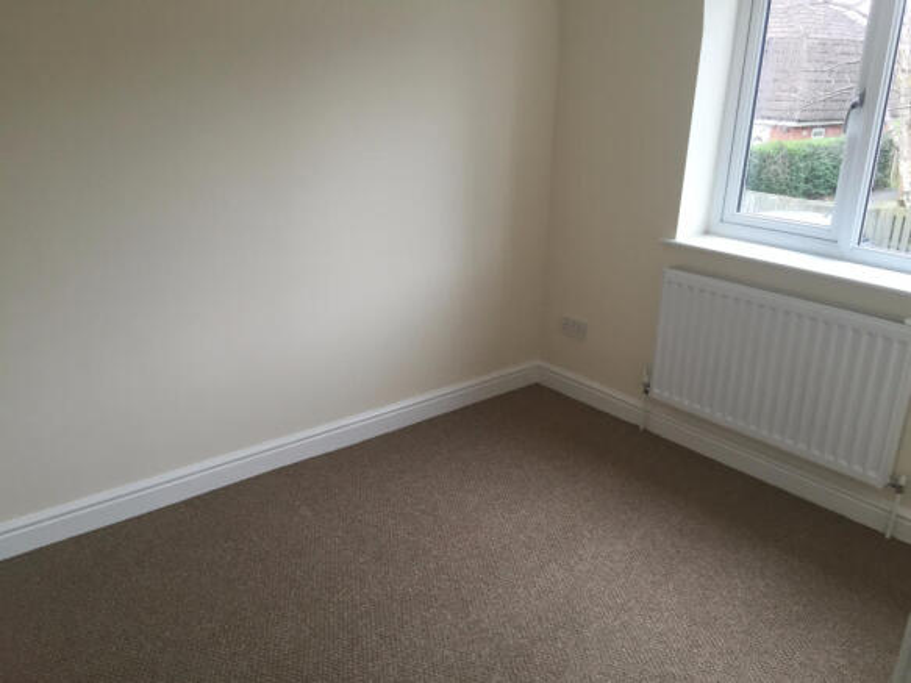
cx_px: 456
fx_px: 763
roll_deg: -1.9
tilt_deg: -18.5
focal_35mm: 29
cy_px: 342
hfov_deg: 61.7
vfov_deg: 48.2
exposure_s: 1/30
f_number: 2.2
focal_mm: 4.15
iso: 32
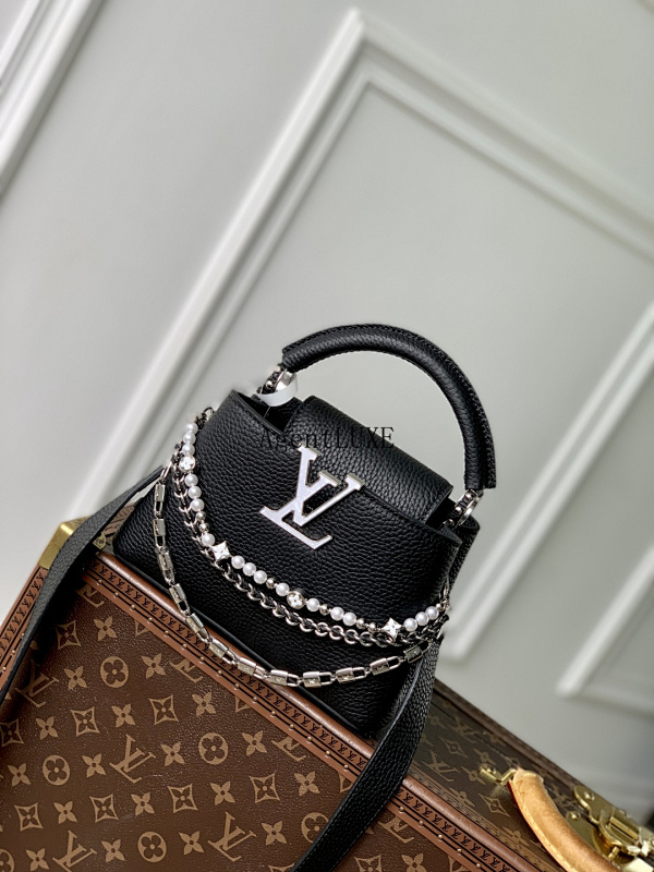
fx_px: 1310
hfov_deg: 28.0
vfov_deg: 36.8
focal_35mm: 52
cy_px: 436
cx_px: 327
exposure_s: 1/122
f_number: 2.4
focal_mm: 6
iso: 20
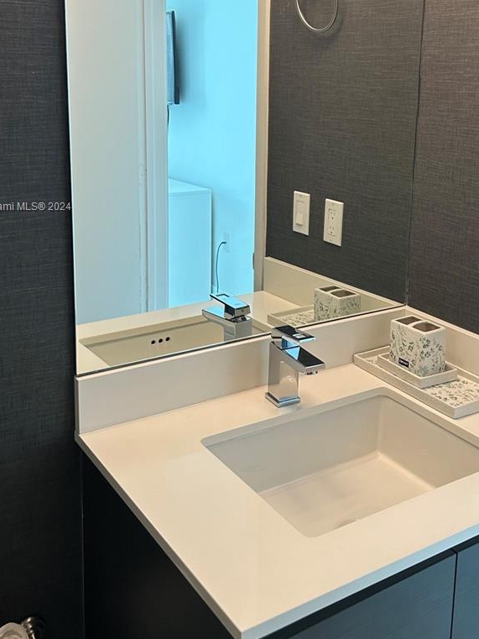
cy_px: 207
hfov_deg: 35.0
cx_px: 295
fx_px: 756
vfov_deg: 45.0
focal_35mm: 41
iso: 100
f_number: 1.5
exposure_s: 1/120
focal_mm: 5.7
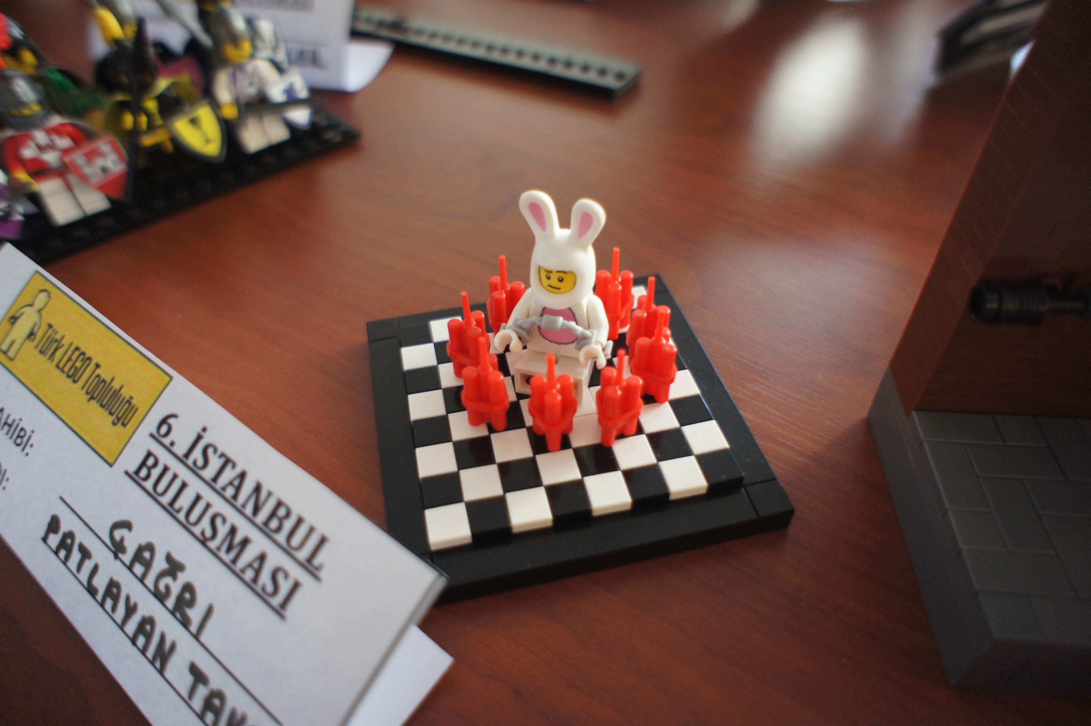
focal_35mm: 24
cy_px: 363
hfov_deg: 73.8
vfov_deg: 53.1
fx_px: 727
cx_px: 546
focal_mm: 16
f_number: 2.8
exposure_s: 1/250
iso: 2500
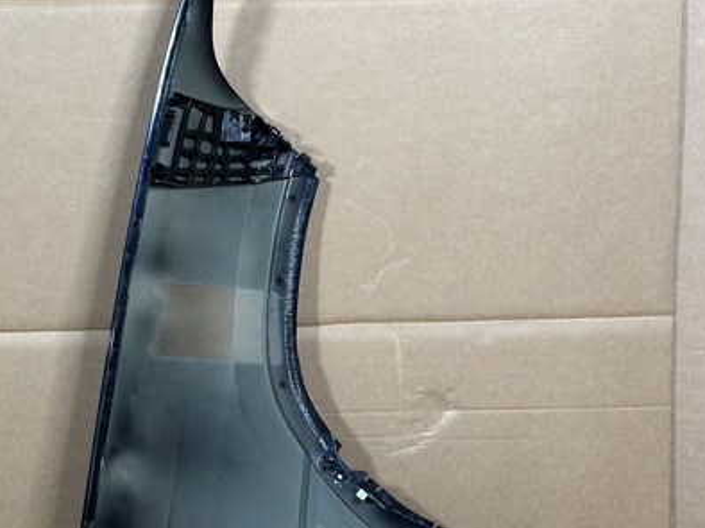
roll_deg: +1.6
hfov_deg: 24.9
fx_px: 1588
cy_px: 312
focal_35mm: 78
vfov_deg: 18.9
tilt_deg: -19.4
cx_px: 213
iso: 160
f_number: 1.78
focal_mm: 6.86
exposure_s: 1/50
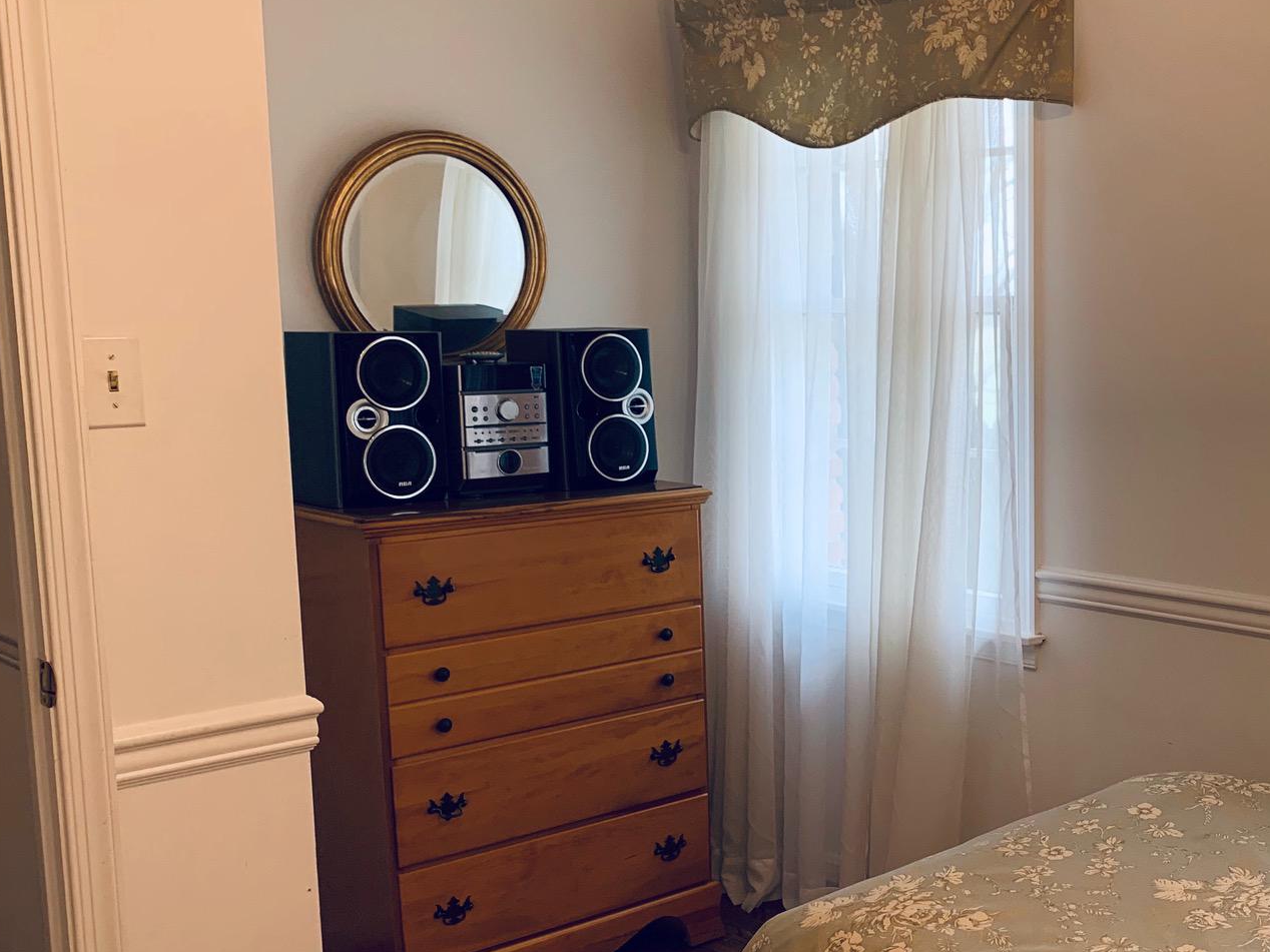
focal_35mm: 42
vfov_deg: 34.3
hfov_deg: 43.0
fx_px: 1541
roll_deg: -0.3
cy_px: 538
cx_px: 995
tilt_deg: -7.2
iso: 64
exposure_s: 1/60
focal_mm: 4.25
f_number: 1.8
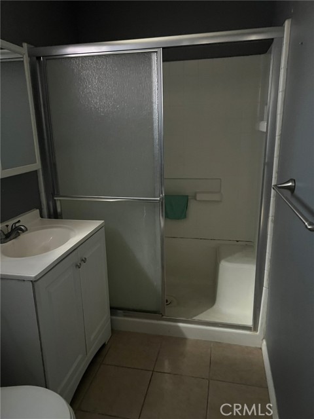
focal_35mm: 26
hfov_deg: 53.1
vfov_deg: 67.3
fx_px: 314
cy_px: 210
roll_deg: +3.0
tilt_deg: -13.7
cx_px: 157
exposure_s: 1/30
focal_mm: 5.7
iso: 1000
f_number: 1.5
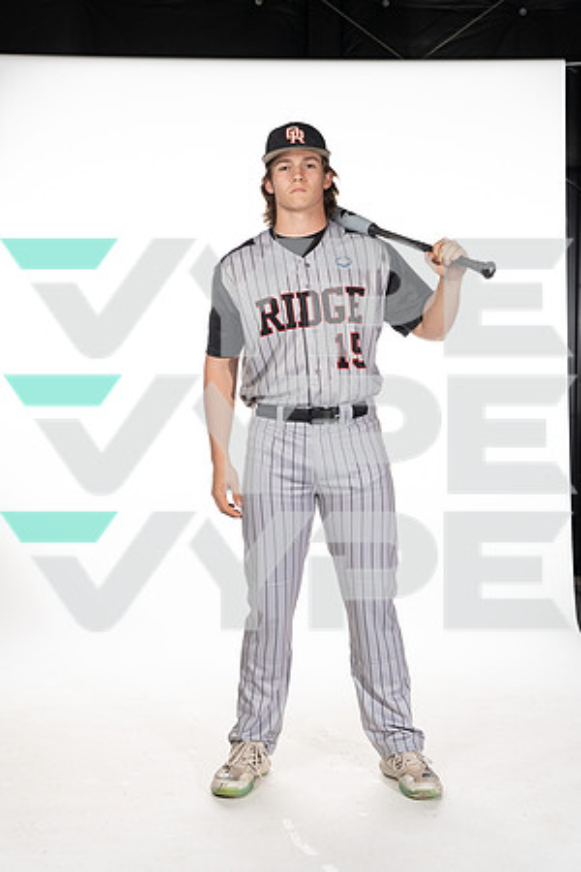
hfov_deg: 27.0
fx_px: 1210
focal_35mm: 50
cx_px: 290
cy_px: 436
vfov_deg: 39.6
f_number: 6.3
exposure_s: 1/250
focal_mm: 50
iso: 400
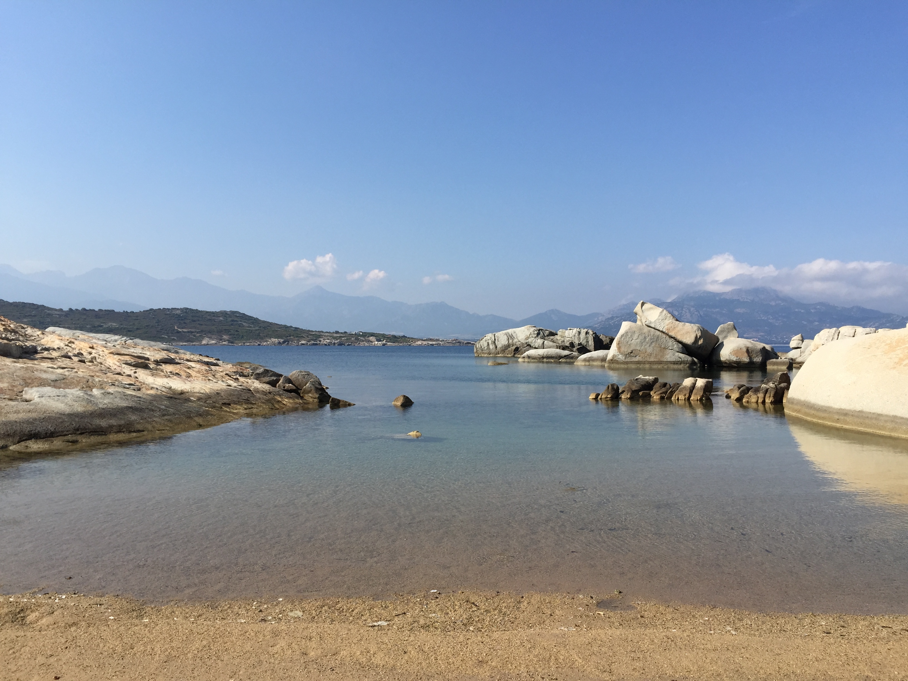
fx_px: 761
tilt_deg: +0.3
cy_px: 340
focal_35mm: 29
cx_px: 454
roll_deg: -1.2
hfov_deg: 61.7
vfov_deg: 48.2
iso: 32
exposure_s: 1/2326
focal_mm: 4.15
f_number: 2.2
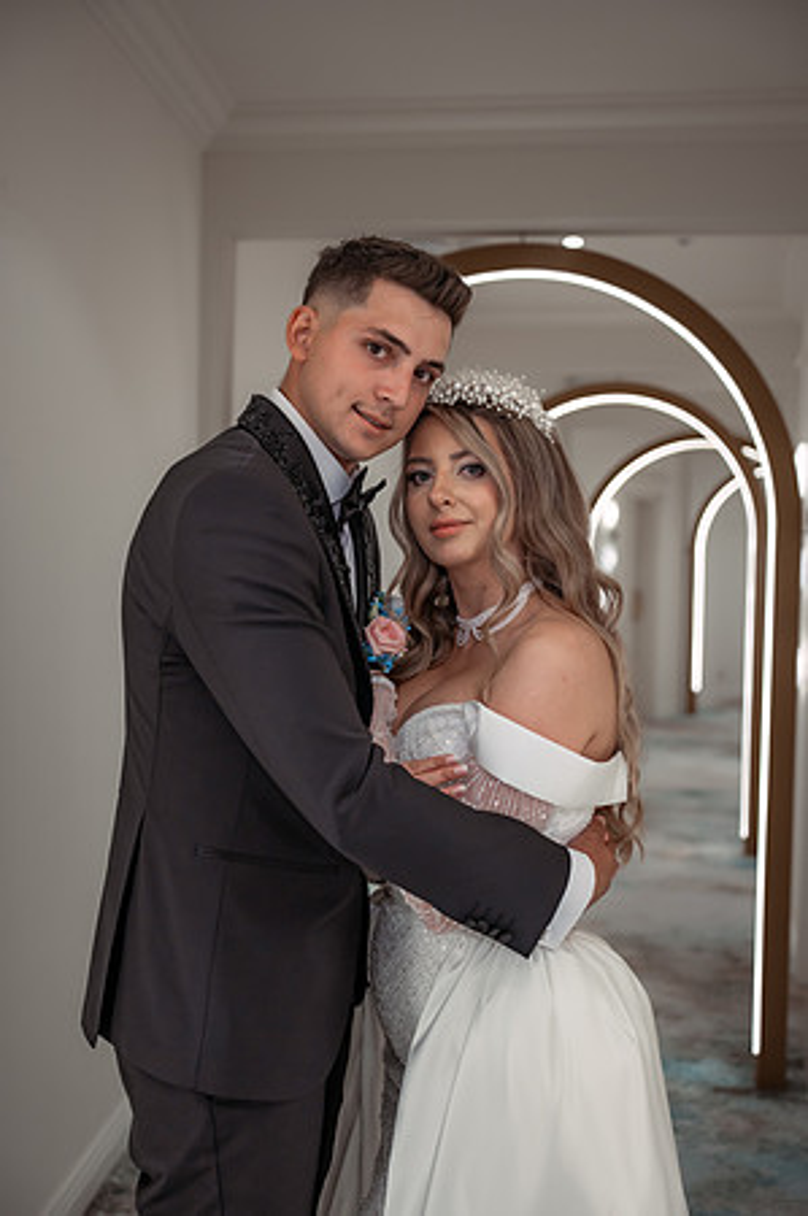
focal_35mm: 42
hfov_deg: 31.8
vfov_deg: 46.4
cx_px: 404
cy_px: 608
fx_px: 1417
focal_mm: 42
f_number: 2.8
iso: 500
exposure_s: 1/160
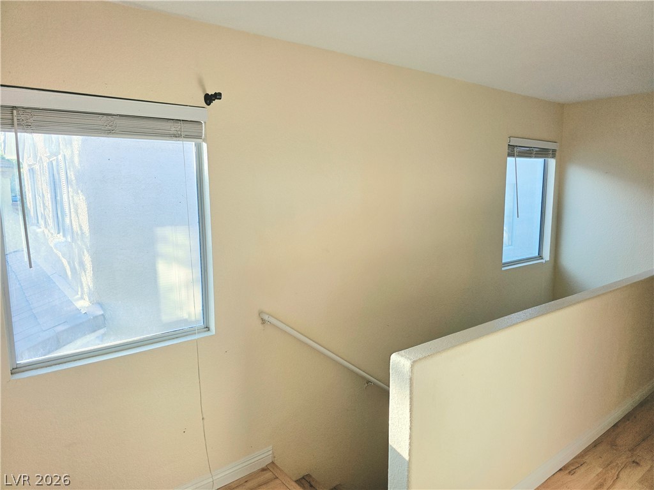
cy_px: 245
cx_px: 327
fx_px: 435
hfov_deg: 73.9
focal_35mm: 23
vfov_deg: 58.9
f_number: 1.7
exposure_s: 1/370
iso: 64
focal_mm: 6.3
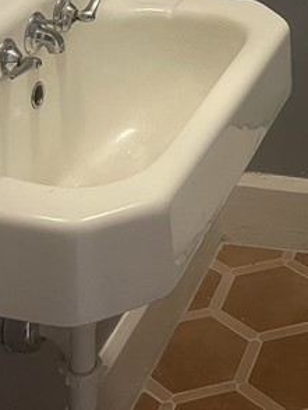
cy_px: -170
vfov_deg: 20.0
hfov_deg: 16.7
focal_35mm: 87
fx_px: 1031
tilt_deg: -12.9
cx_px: 286
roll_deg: +0.3
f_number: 1.6
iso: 250
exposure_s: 1/60
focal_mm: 5.1
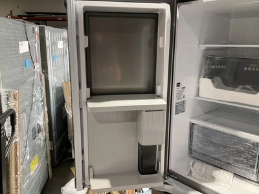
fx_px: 217
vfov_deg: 48.2
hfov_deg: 61.7
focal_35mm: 29
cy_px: 97
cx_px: 130
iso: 64
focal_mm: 3
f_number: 1.8
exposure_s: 1/60
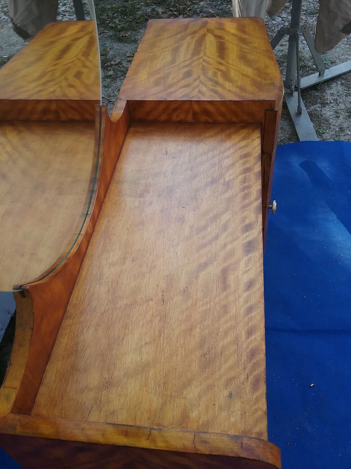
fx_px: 419
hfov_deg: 45.4
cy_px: 234
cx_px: 176
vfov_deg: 58.4
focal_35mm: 31
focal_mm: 3.3
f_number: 2.2
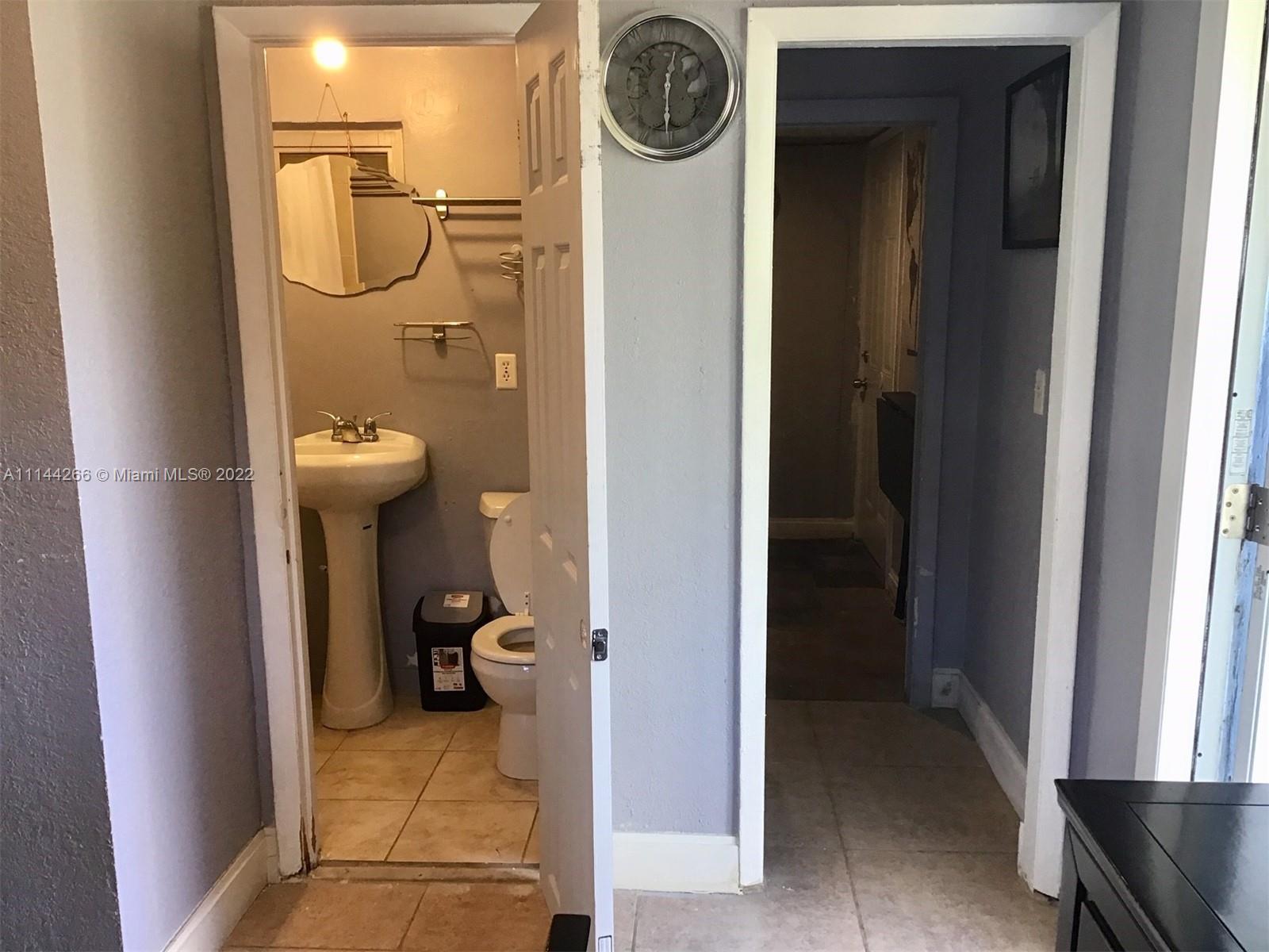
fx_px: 1136
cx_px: 634
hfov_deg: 58.4
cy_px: 476
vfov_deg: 45.4
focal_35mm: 31
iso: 50
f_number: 2.4
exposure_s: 1/30
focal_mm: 3.3
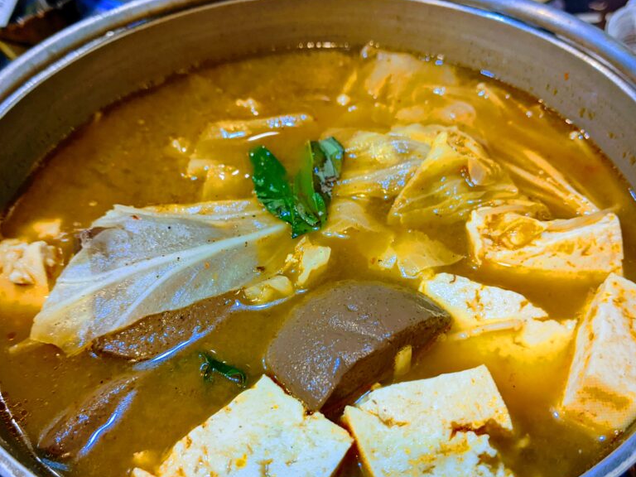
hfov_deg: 51.4
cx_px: 318
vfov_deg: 39.5
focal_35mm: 36
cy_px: 286
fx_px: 661
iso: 137
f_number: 1.8
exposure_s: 1/30
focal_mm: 4.44
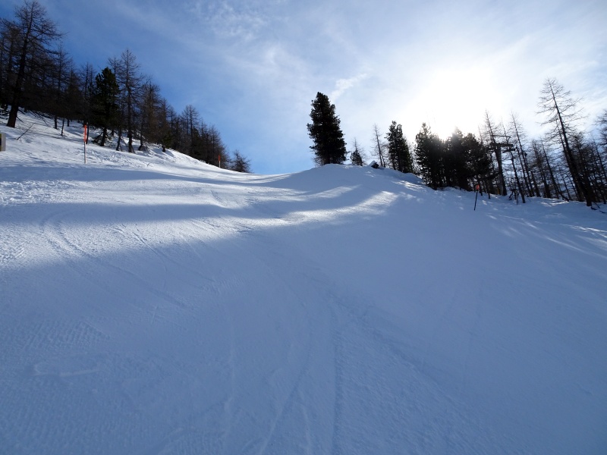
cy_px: 228
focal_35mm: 24
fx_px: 421
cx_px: 304
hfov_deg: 71.6
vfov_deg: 56.8
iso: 80
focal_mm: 4.1
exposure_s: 1/1600
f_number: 3.5
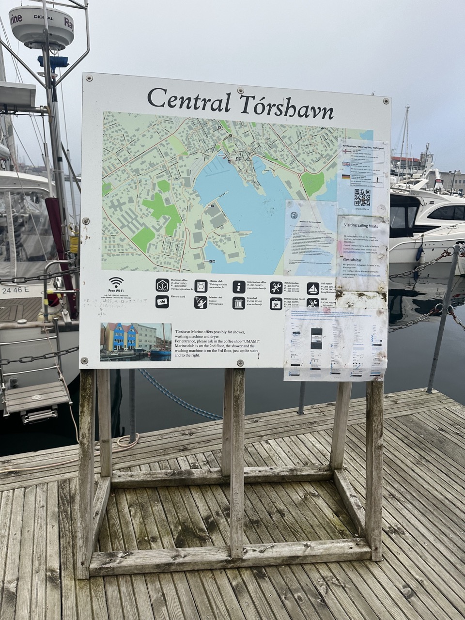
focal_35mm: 24
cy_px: 310
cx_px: 232
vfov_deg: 71.6
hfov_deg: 56.8
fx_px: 430
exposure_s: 1/454
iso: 80
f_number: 1.78
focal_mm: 6.86
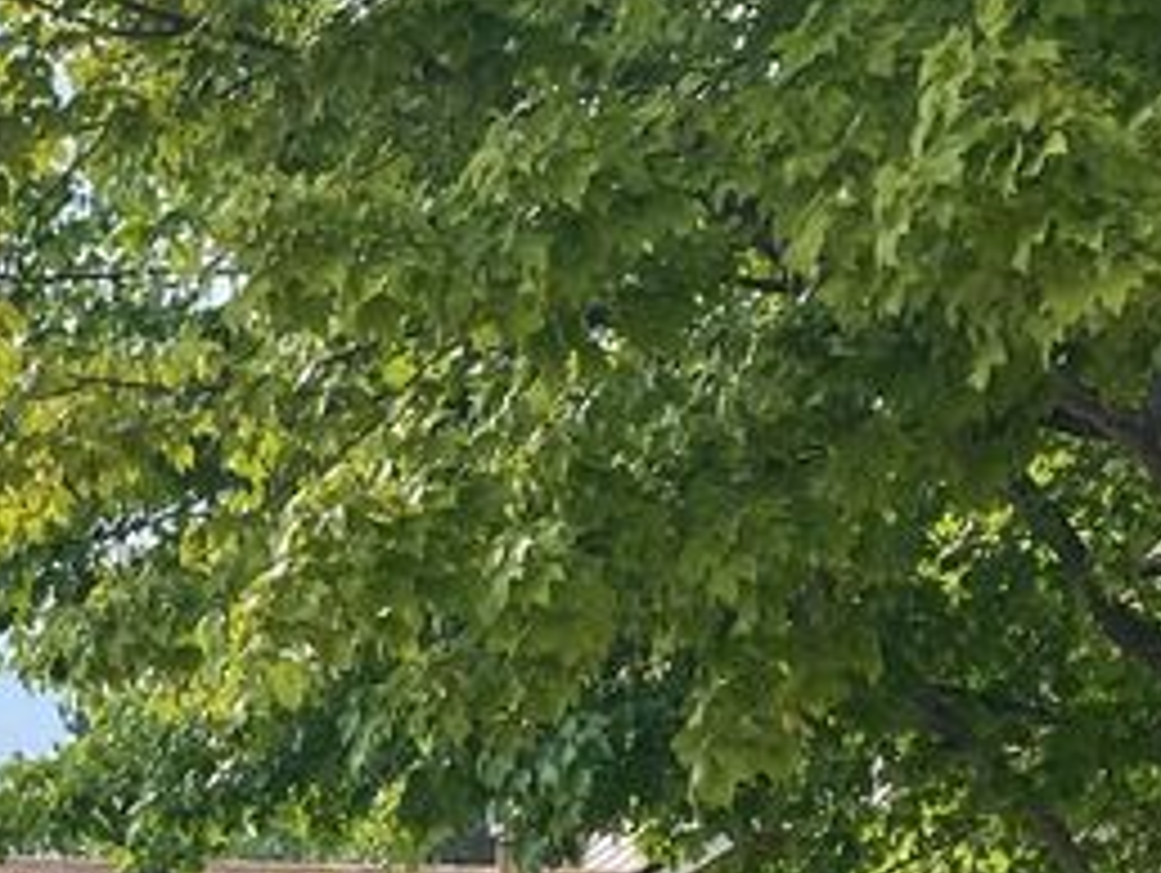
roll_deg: -1.7
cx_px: -252
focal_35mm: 103
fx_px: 3458
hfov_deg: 18.1
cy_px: 1310
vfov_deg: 13.5
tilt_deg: +4.7
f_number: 1.8
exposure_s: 1/1330
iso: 32
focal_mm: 4.25
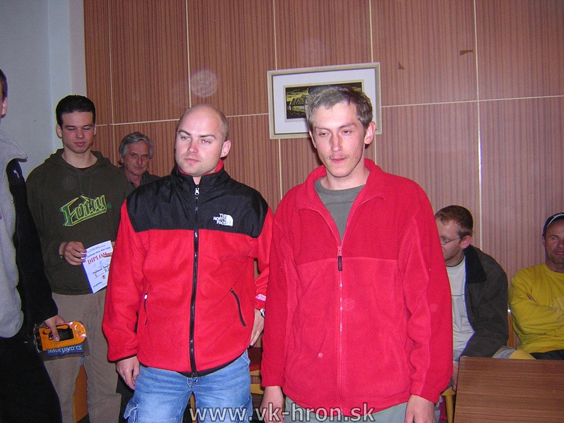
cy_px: 212
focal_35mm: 36
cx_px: 282
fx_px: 587
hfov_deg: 51.4
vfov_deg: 39.7
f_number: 2.6
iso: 321
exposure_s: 1/60.1
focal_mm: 4.7
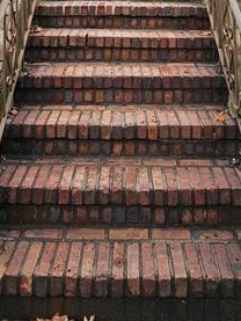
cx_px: 126
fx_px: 334
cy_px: -75
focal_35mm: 36
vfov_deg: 37.2
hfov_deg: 39.7
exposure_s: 1/280
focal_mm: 2.2
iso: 50
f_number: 2.2
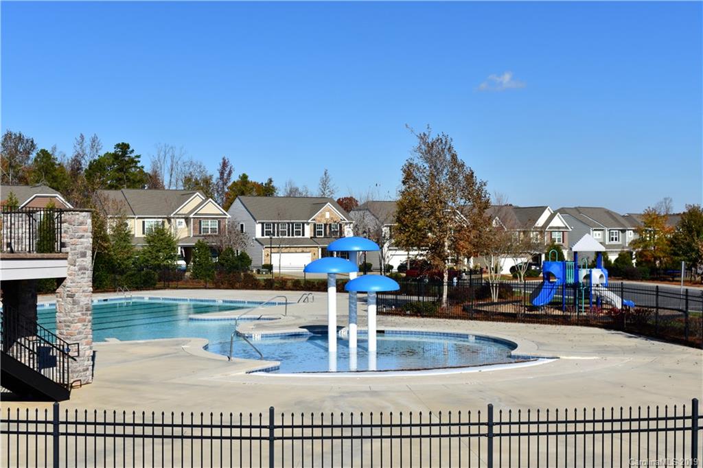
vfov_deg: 28.1
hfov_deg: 41.1
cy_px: 234
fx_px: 937
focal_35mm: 48
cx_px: 352
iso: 125
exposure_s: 1/500
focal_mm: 32
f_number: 8
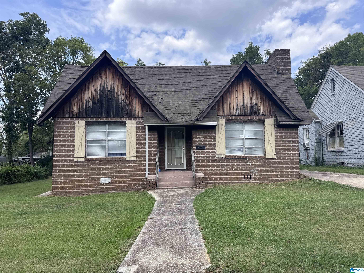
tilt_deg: +3.7
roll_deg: -1.4
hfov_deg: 71.6
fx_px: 252
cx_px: 182
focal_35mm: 24
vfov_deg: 56.8
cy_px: 136
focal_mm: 6.76
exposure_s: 1/1923
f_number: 1.78
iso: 80
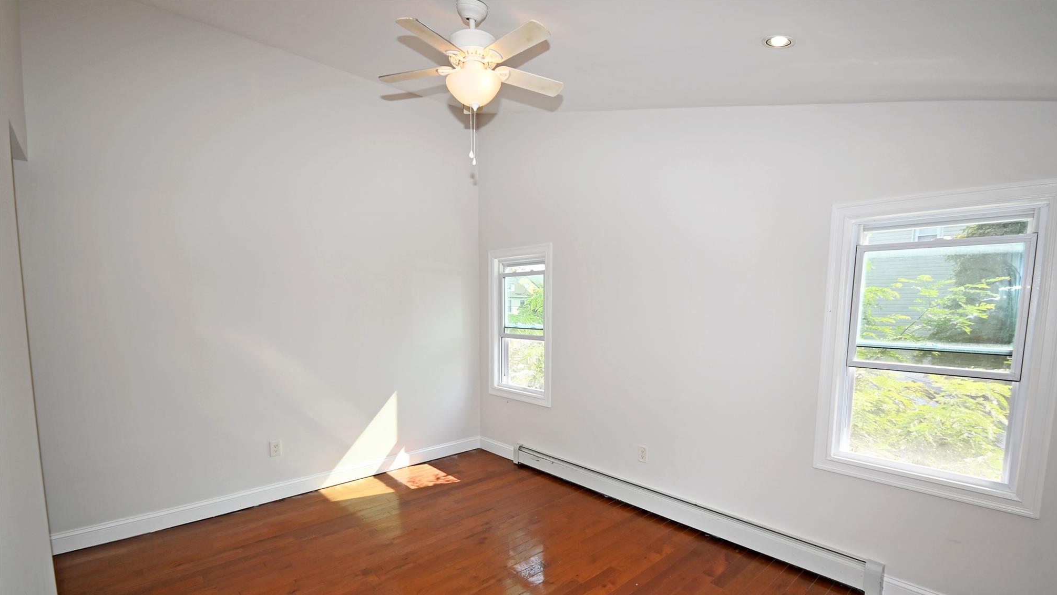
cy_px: 356
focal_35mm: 16
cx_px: 537
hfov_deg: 99.4
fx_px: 448
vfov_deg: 66.4
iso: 125
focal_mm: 10
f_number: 5.6
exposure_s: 1/125
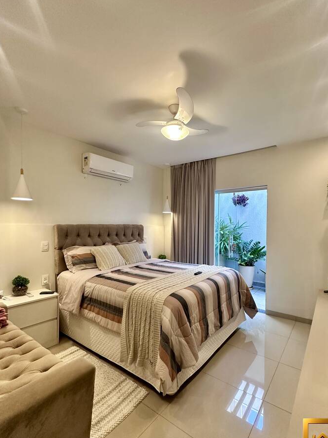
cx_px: 180
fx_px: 215
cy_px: 230
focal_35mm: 17
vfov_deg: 90.9
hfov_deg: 74.5
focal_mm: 2.22
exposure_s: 1/120
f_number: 2.2
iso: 250
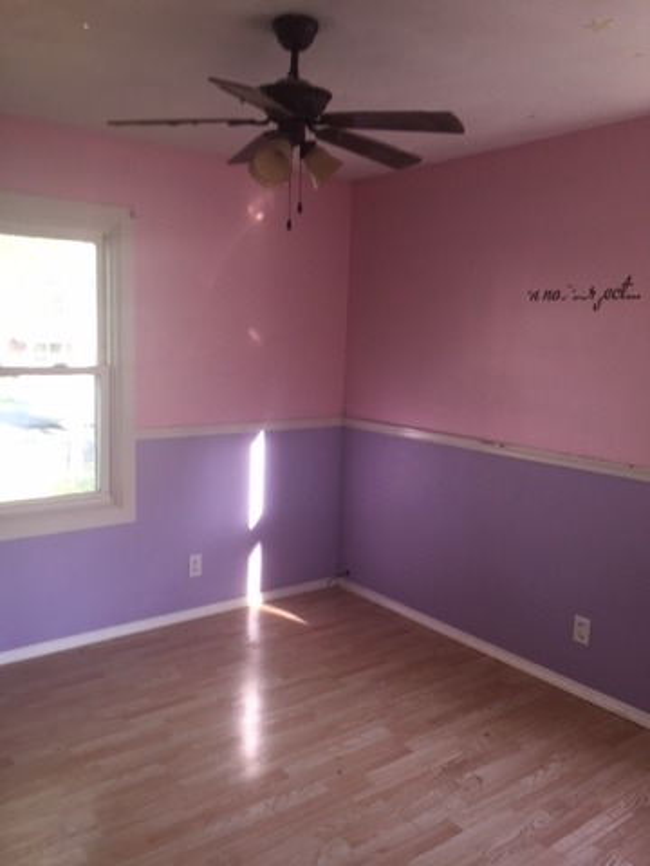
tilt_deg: -8.2
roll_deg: -1.5
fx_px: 726
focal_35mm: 29
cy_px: 433
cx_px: 325
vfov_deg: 61.7
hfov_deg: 48.2
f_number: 2.2
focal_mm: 4.15
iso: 32
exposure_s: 1/32
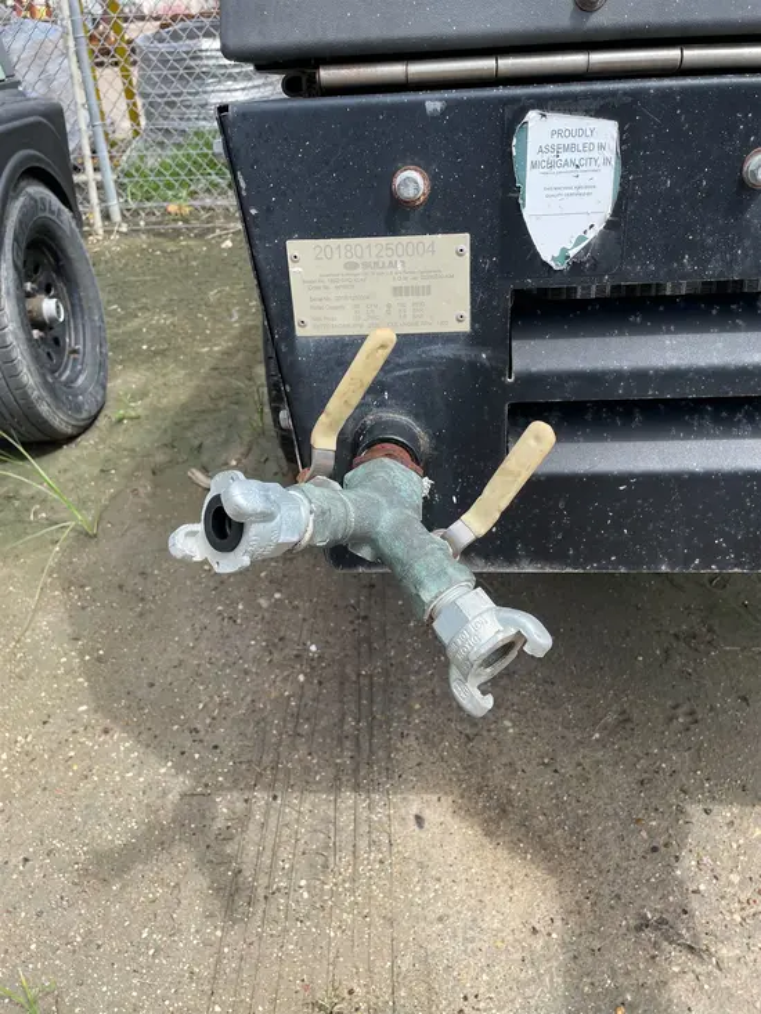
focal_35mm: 26
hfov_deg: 53.1
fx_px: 762
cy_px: 507
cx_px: 380
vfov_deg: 67.3
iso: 32
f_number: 1.6
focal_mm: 4.2
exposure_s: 1/1233
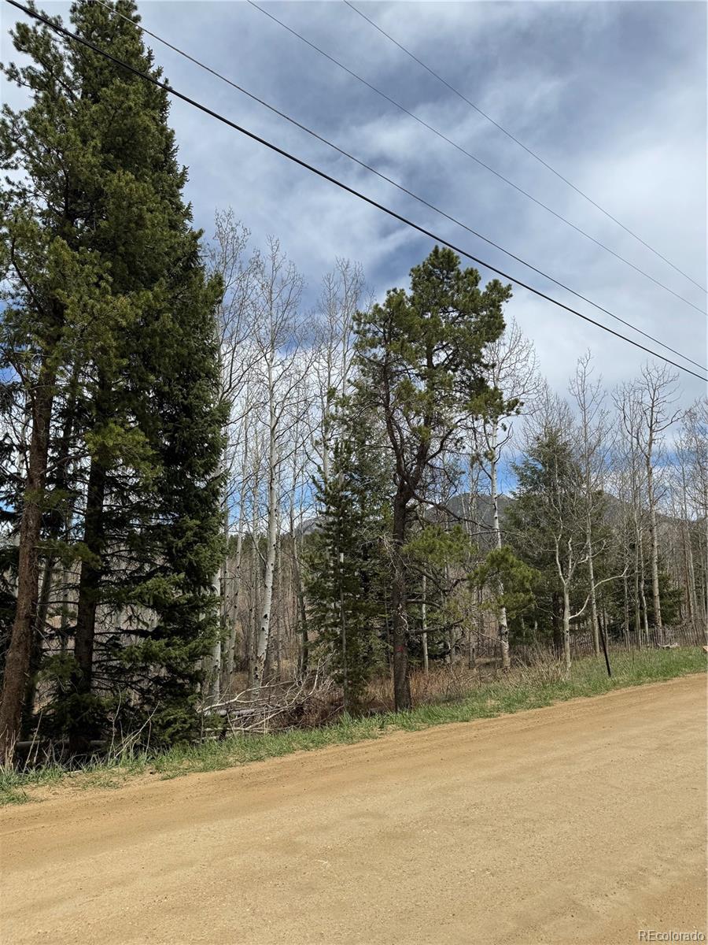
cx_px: 354
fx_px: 654
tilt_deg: +9.6
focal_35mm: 24
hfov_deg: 56.8
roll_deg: +3.0
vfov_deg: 71.6
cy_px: 472
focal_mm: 6.76
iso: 80
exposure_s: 1/6410
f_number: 1.78
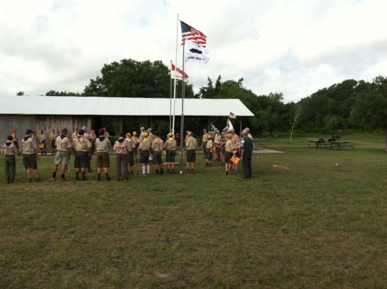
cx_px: 194
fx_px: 391
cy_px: 144
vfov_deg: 40.6
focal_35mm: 35
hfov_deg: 52.7
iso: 80
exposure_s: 1/625
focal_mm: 3.85
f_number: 2.8
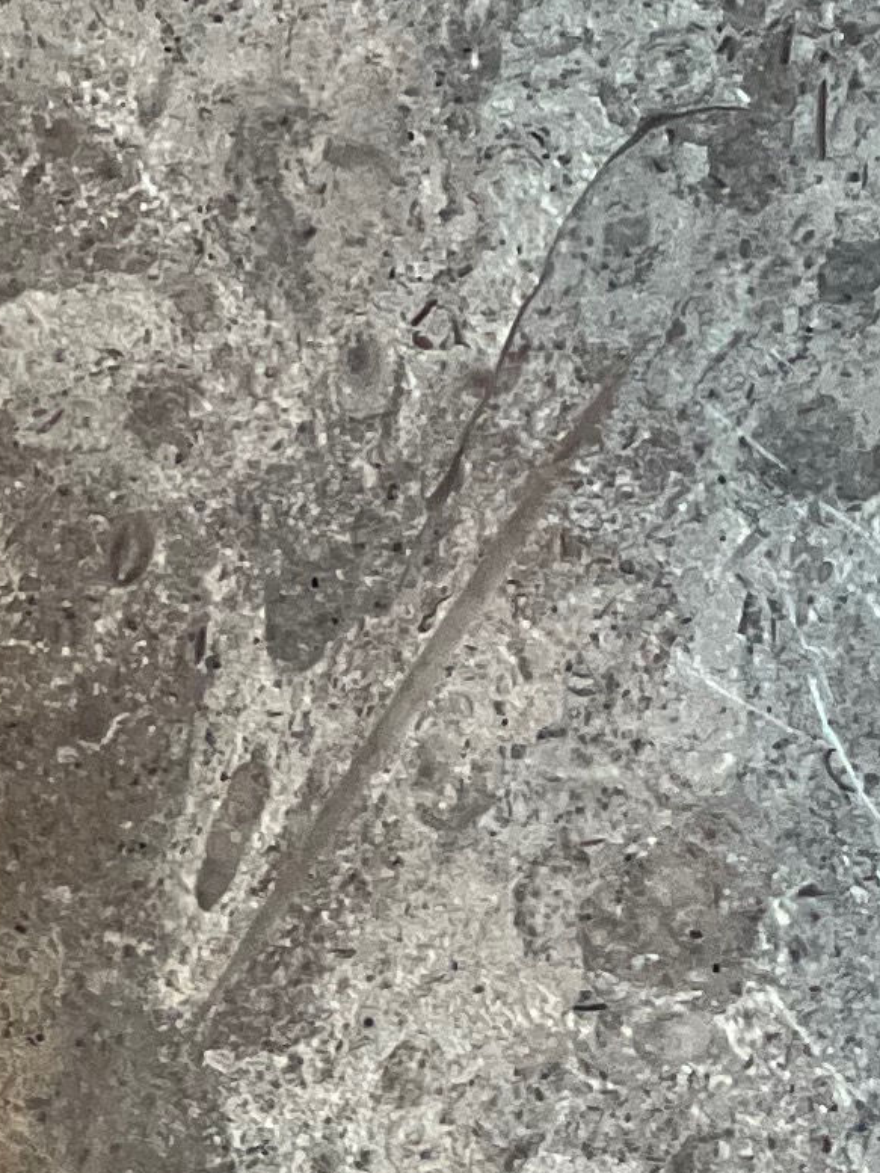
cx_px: -1303
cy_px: 1075
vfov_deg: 6.0
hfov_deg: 4.4
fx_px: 11250
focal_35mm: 332
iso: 160
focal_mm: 7.5
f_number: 2.2
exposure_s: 1/100
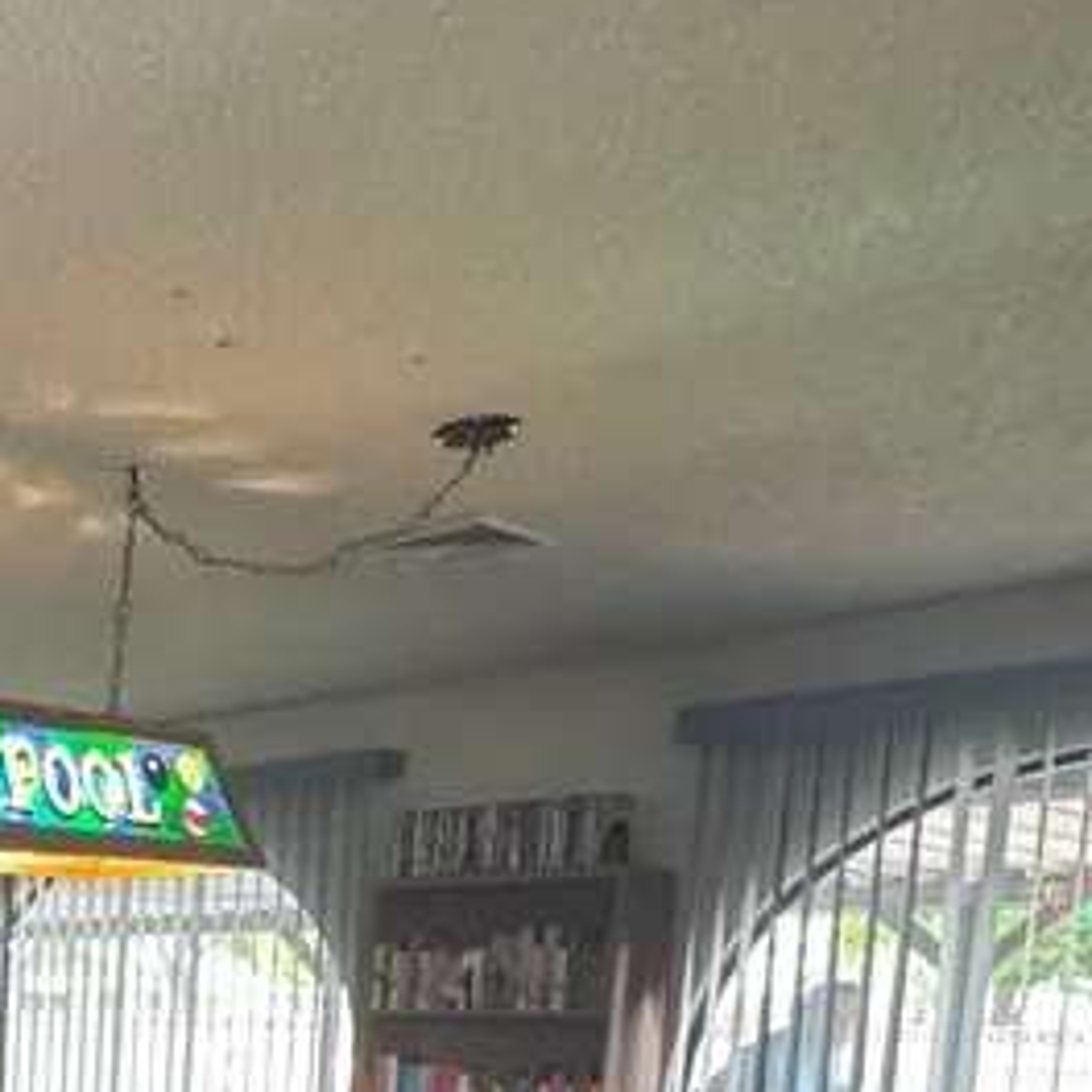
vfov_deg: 31.3
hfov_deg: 27.1
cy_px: 1208
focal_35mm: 48
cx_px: -463
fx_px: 1713
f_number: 2.2
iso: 800
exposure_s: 1/60
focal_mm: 2.22
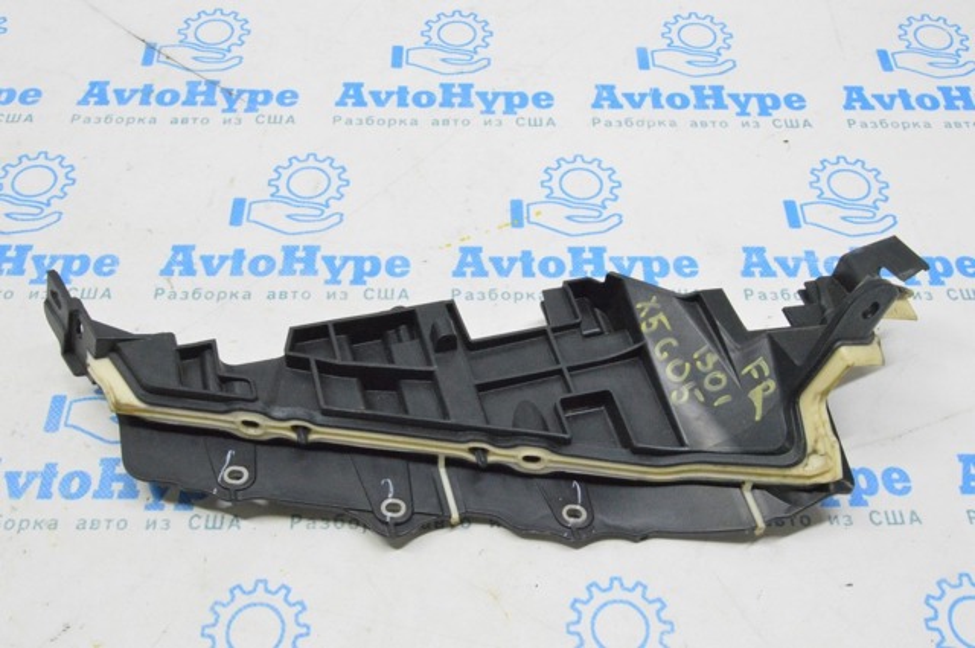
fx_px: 1055
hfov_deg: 49.6
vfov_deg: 34.1
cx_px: 488
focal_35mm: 39
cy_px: 324
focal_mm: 26
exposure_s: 1/20
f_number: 20
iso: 6400
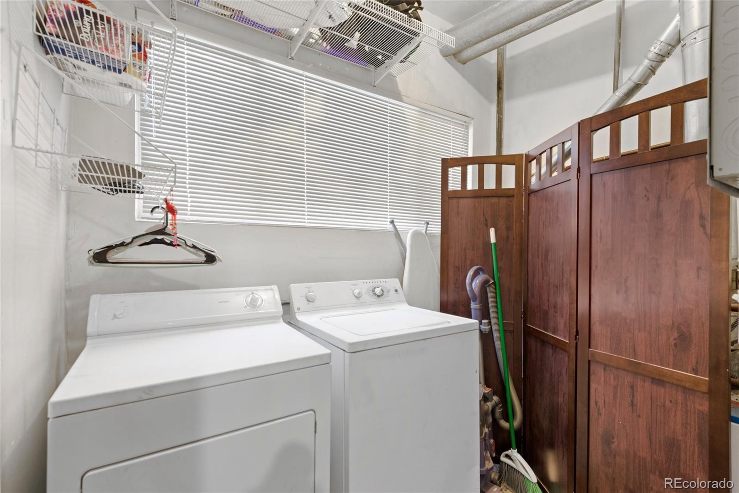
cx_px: 370
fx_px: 328
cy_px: 246
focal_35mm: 16
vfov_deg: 73.7
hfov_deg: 96.7
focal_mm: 16
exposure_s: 3
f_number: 9
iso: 500
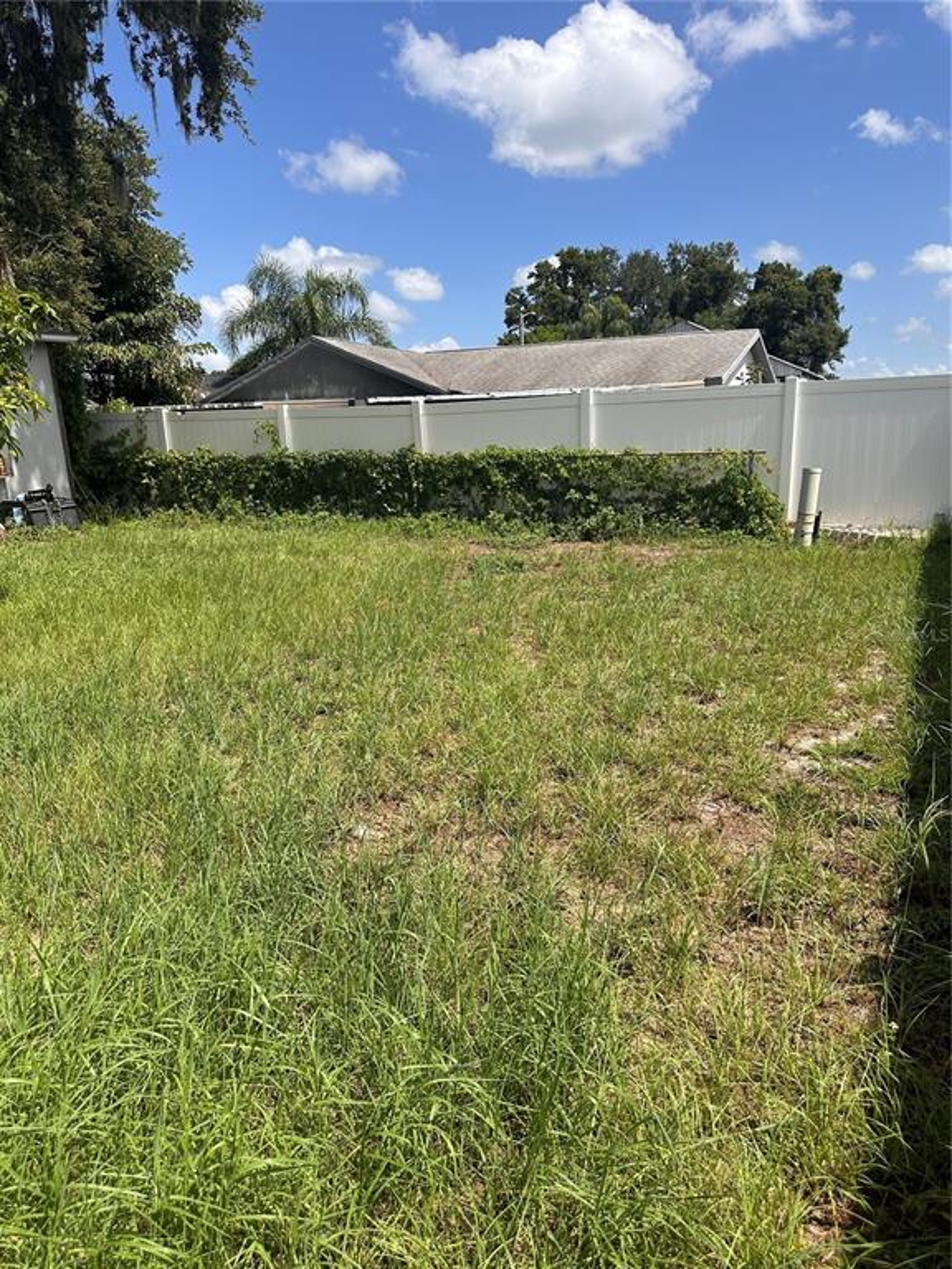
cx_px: 476
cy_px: 634
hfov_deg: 56.8
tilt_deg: -9.3
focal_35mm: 24
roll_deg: -0.1
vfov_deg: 71.6
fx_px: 880
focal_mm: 6.86
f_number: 1.78
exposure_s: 1/4016
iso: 80
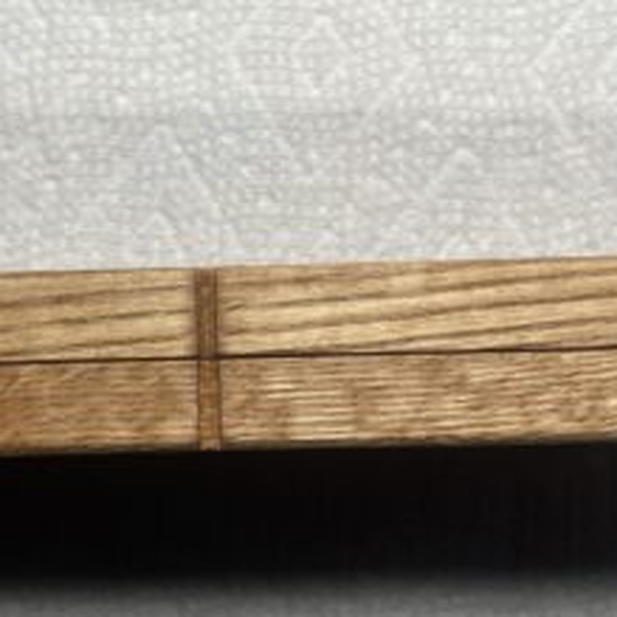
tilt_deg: -86.4
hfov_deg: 27.1
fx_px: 1270
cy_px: 273
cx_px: 189
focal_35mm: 63
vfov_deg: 27.3
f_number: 1.6
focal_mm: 5.1
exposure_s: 1/120
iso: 80
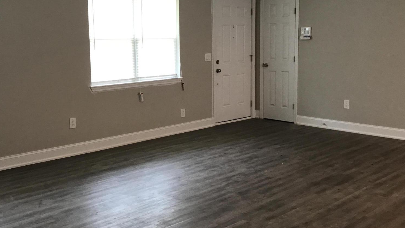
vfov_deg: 28.9
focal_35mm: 41
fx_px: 440
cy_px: 90
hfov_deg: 49.3
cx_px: 178
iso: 40
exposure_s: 1/24
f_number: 1.8
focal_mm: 3.99
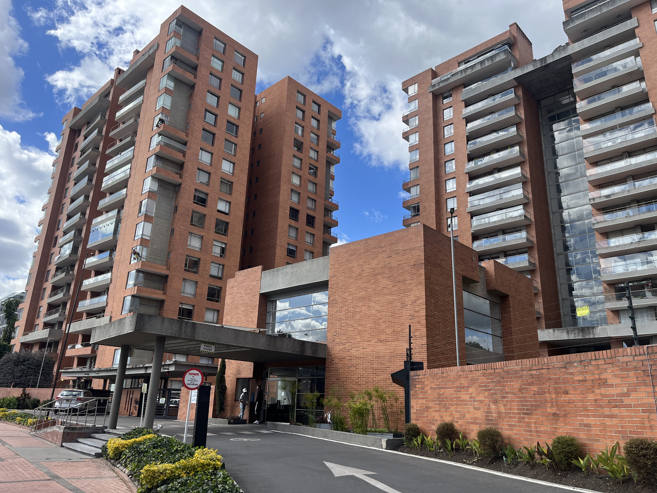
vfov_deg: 53.1
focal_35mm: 26
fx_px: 493
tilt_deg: +19.2
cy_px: 246
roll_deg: -1.7
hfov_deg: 67.3
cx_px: 328
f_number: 1.6
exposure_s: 1/1721
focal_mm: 5.1
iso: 50
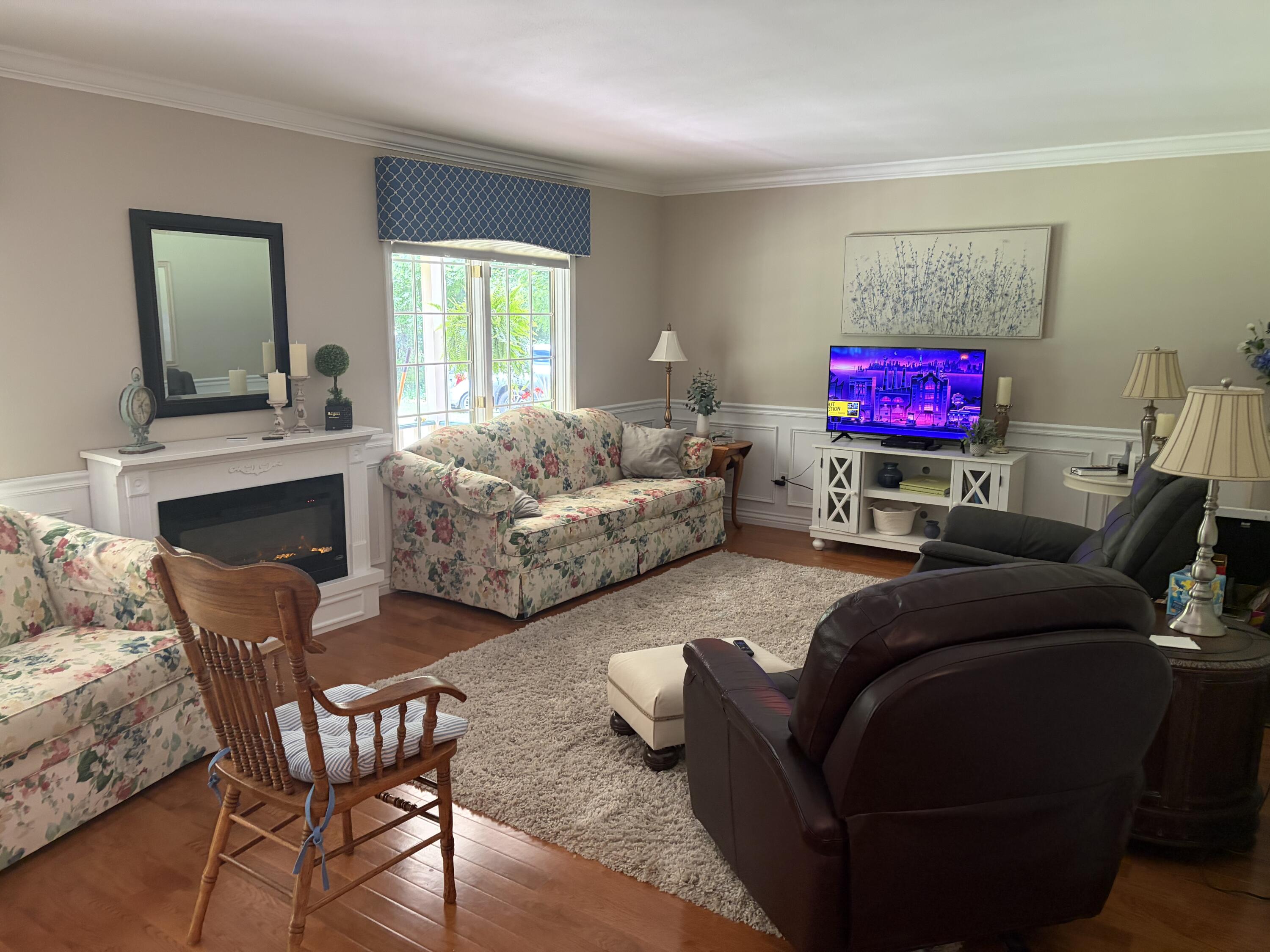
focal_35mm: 26
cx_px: 635
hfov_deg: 67.3
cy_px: 476
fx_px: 954
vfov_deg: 53.1
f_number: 1.6
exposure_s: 1/60
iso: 320
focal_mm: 5.96
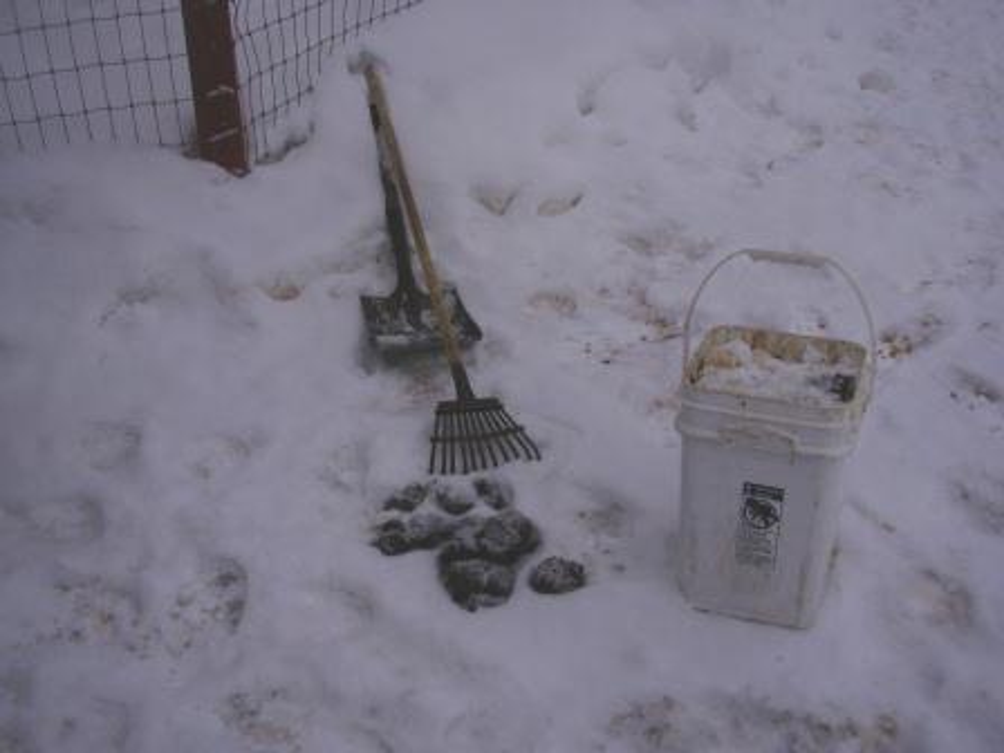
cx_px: 502
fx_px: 1102
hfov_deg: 49.0
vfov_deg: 37.7
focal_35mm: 38
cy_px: 376
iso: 50
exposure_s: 1/304
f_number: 2.9
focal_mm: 6.3
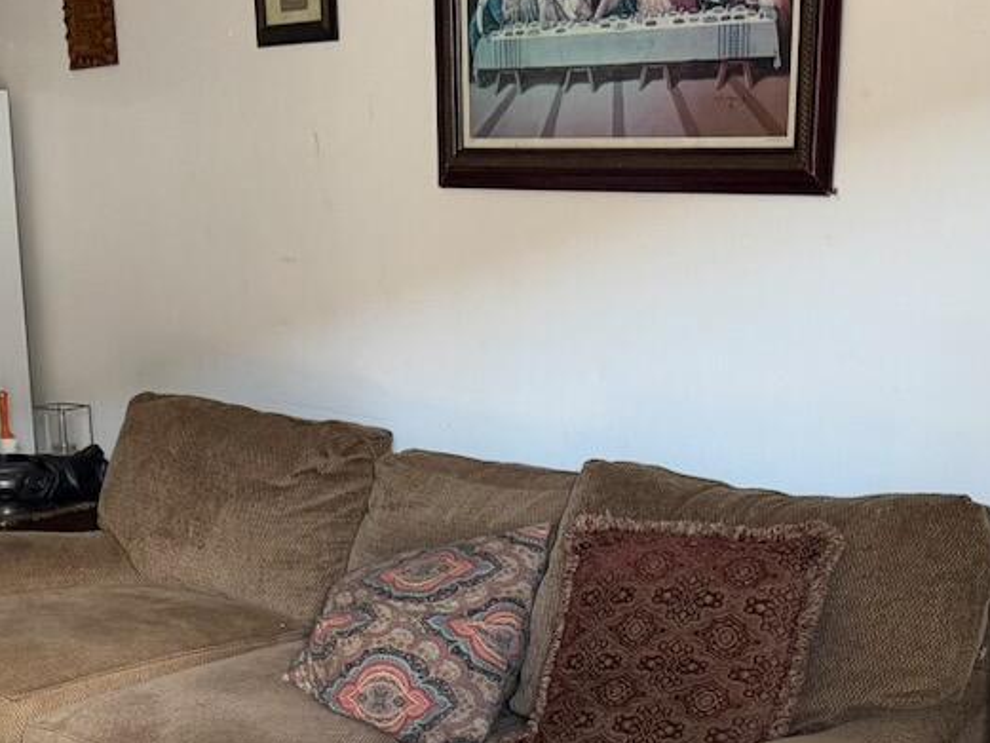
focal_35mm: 59
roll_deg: -0.6
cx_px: 515
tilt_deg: -15.9
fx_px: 1688
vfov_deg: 24.2
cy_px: 659
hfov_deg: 32.7
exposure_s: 1/60
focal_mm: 6.76
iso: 320
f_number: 1.78
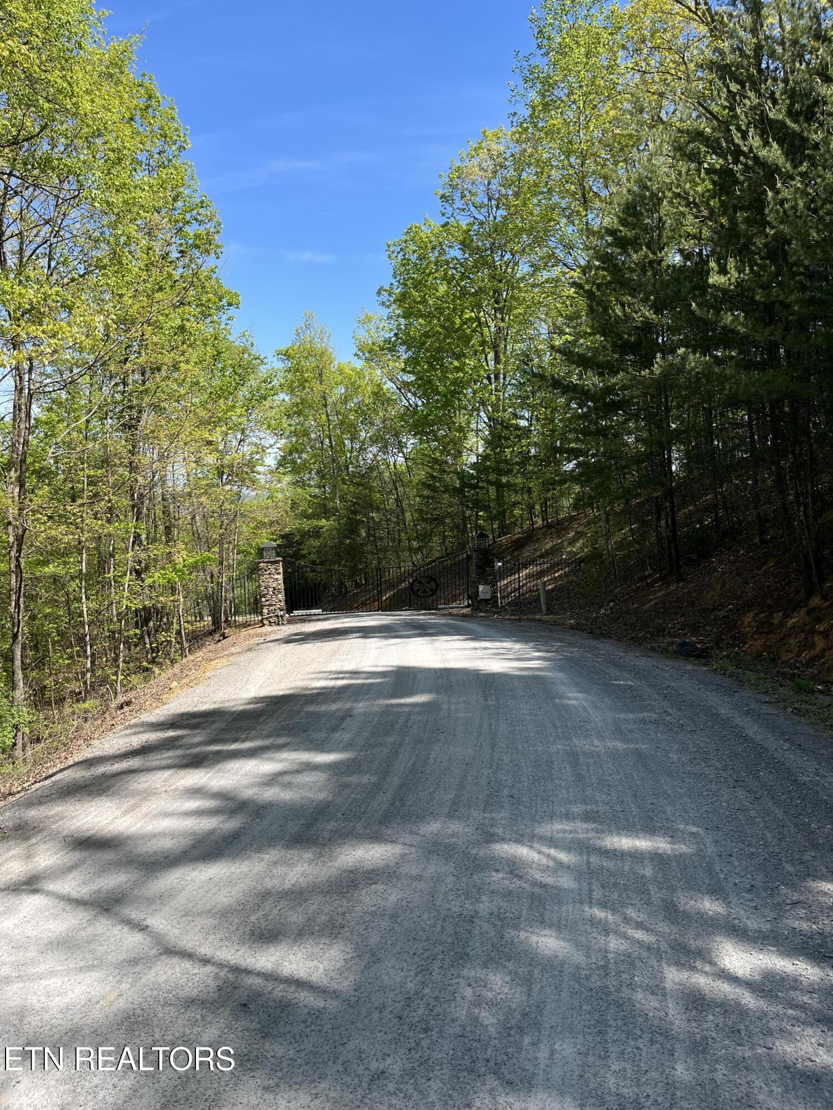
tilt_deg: -4.5
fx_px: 834
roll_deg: +1.8
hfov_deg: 53.1
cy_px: 555
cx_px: 416
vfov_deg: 67.3
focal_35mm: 26
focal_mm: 5.1
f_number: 1.6
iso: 50
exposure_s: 1/1623
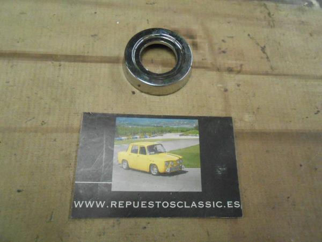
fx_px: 242
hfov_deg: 67.3
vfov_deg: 53.1
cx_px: 161
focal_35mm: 26
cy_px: 121
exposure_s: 1/50
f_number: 3.5
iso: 800
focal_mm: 4.6
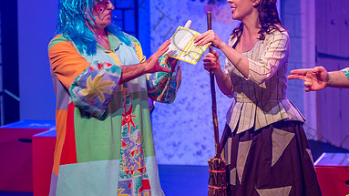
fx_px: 1027
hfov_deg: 19.3
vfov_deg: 10.9
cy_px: 57
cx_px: 206
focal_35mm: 111
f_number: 2.8
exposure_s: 1/200
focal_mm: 70
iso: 1000
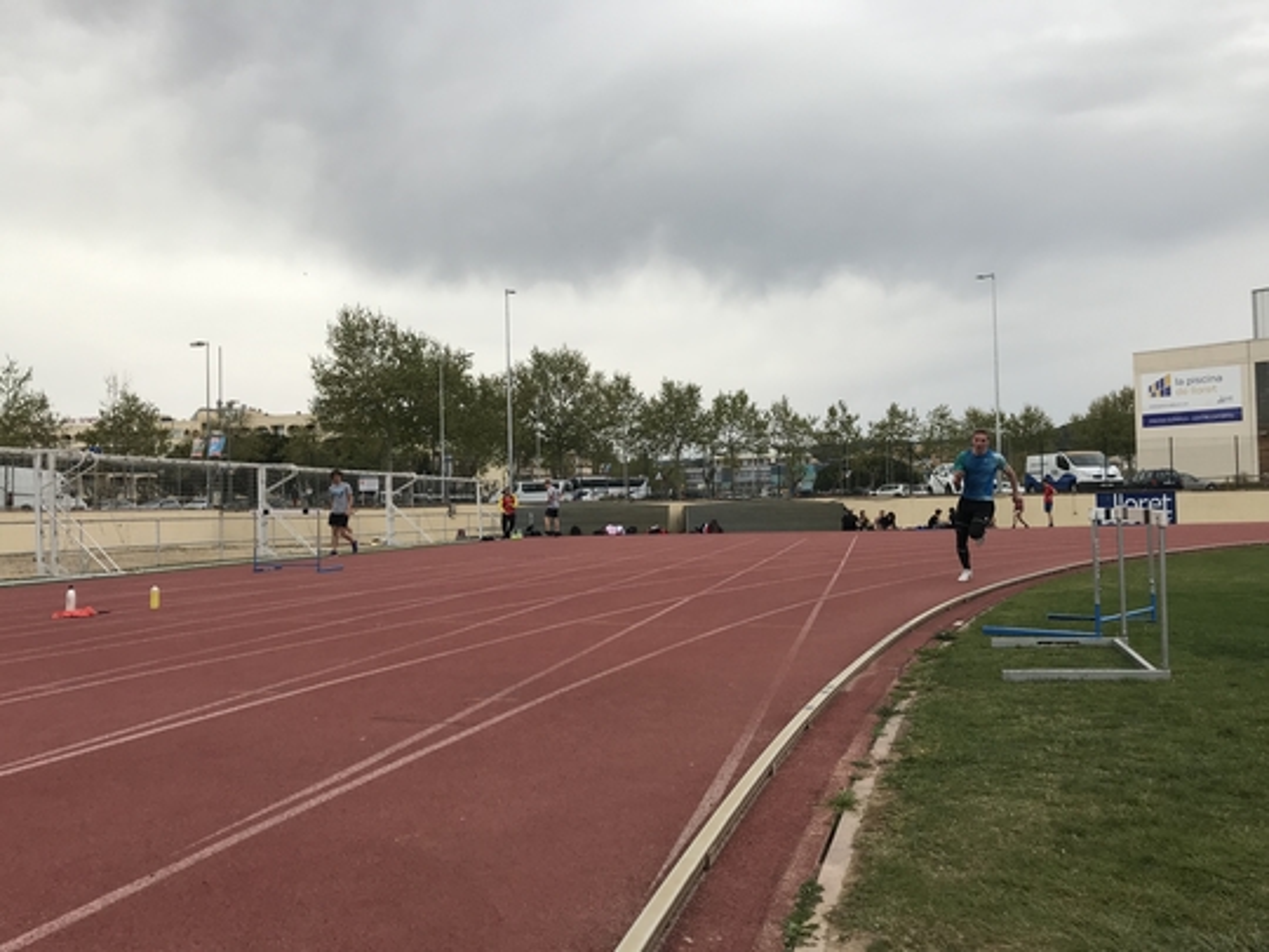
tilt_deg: +2.1
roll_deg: +1.1
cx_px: 634
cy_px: 476
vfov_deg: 49.7
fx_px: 1026
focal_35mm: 28
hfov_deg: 63.4
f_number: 1.8
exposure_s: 1/1953
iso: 20
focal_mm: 3.99
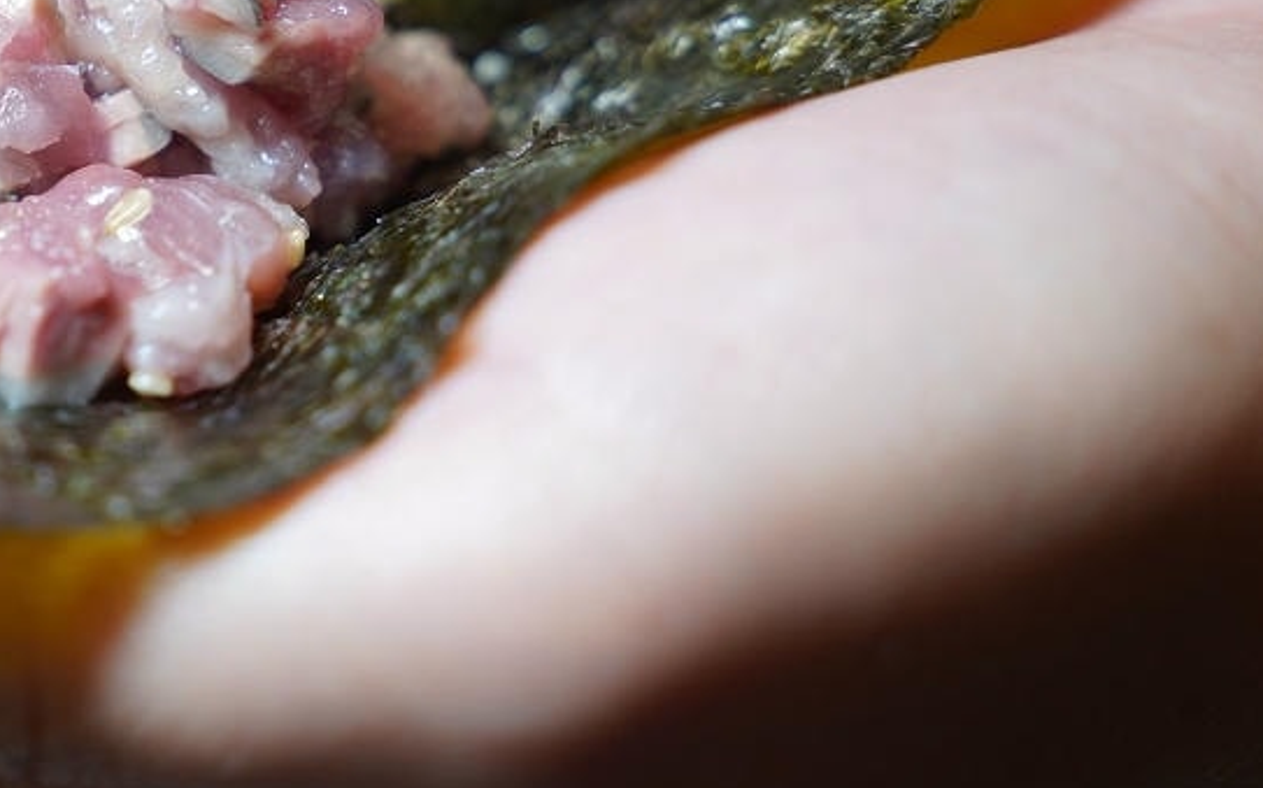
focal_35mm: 169
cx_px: 86
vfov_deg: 7.7
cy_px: 56
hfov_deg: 12.3
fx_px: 5815
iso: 400
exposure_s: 1/80
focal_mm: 75
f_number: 4
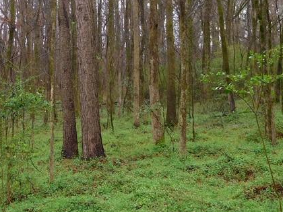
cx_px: 24
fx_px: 499
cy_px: 36
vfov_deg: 23.6
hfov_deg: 30.2
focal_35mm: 61
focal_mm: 4.5
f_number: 3.4
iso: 125
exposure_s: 1/100
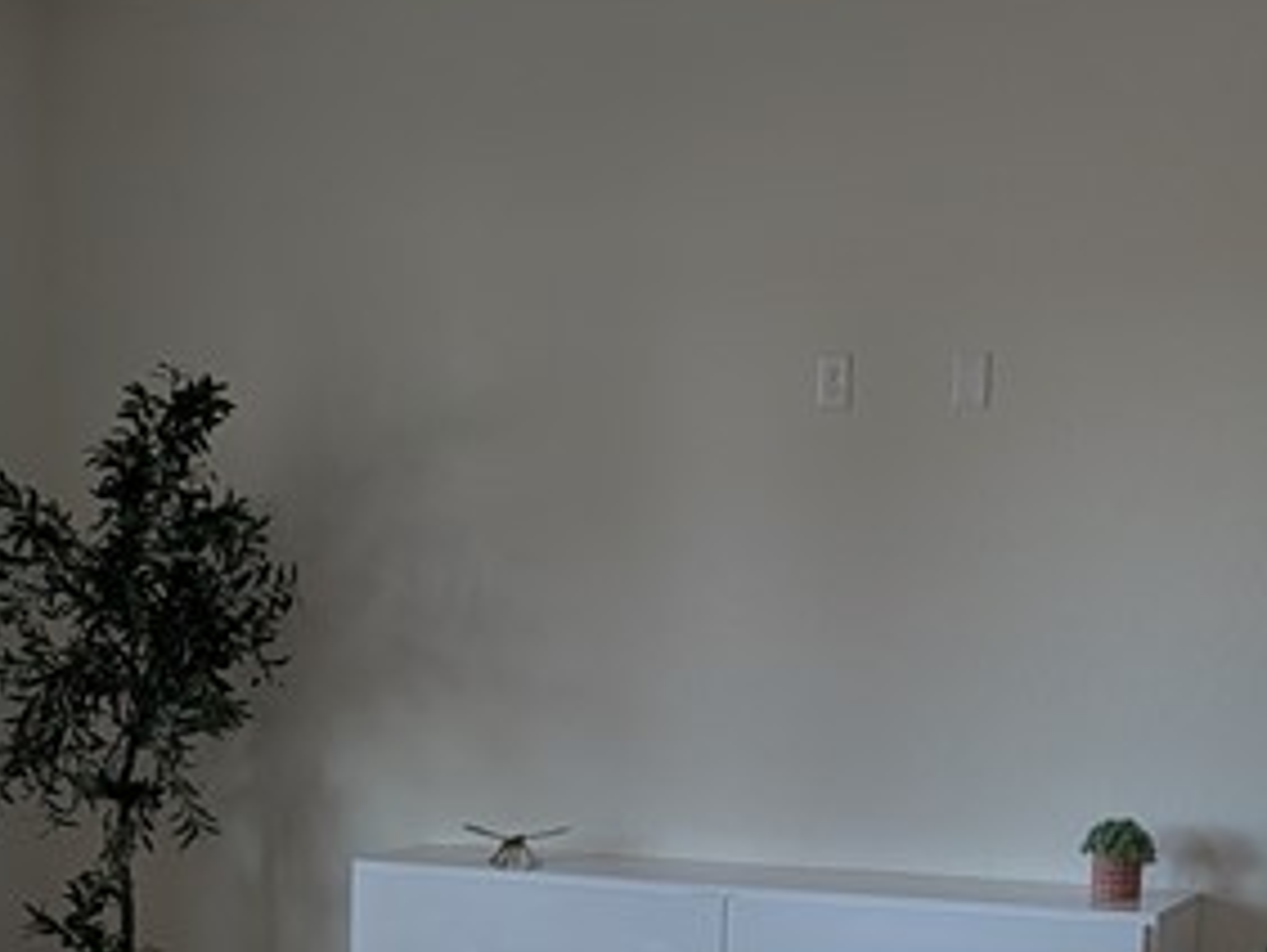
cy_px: 956
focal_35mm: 87
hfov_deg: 22.3
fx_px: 3187
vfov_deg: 16.6
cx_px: 326
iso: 28
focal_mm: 6.9
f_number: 1.68
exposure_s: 1/132
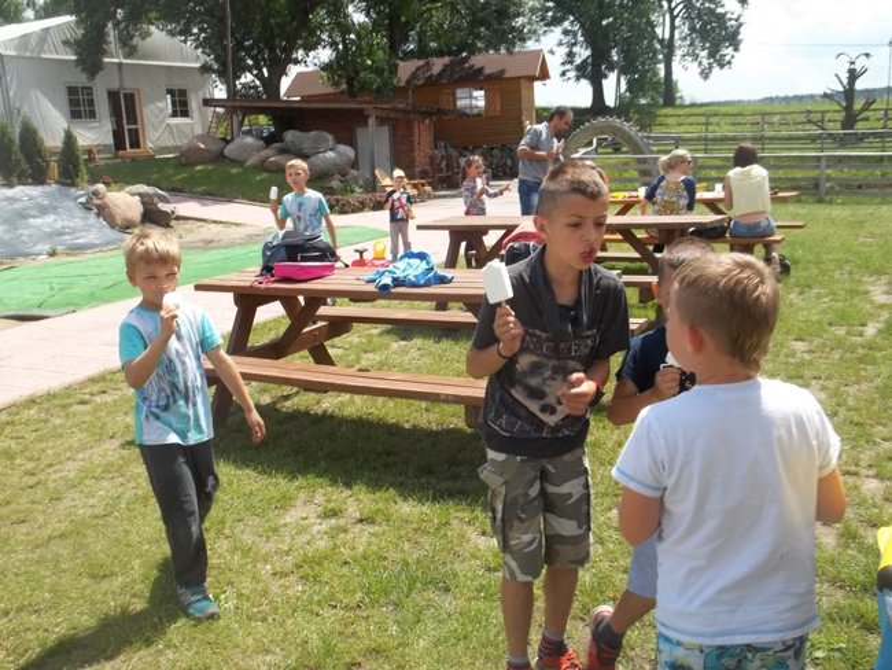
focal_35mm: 33
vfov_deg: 43.0
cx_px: 446
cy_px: 335
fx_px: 851
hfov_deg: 55.3
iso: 64
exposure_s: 1/100
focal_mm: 5.9
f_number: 8
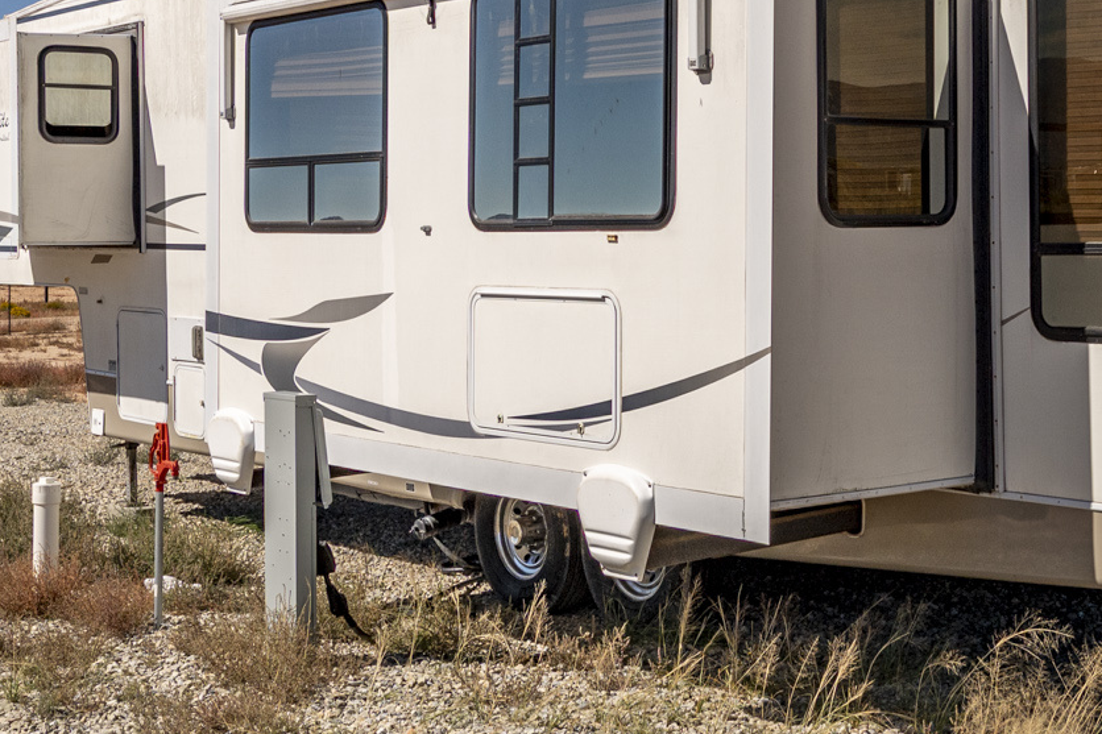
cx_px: 788
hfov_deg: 32.4
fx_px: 1867
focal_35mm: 61
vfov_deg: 22.1
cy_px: 227
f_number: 10
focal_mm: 25.5
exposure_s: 1/1600
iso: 320
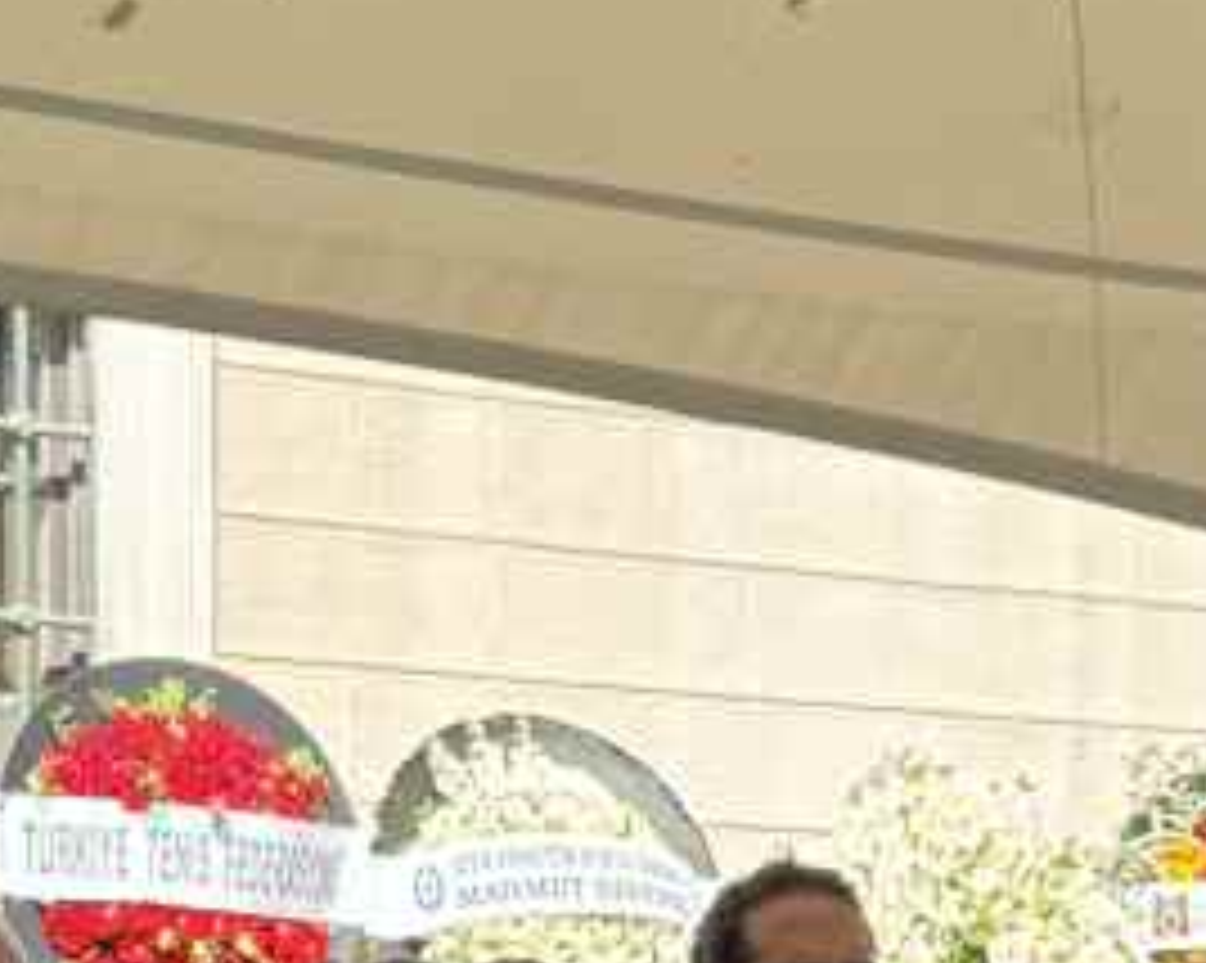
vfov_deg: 13.0
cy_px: 1444
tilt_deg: -5.1
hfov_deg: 17.2
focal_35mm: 112
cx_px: 544
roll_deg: -1.9
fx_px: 3995
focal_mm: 6.76
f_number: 1.78
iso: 80
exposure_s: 1/685
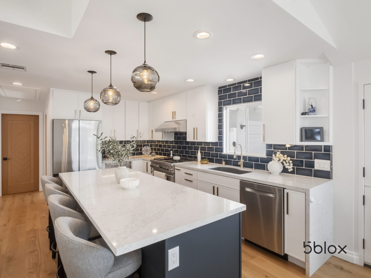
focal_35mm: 18
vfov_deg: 71.6
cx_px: 186
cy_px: 139
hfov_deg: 87.7
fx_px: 193
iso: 1250
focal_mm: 9
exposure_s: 1/2.5
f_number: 16
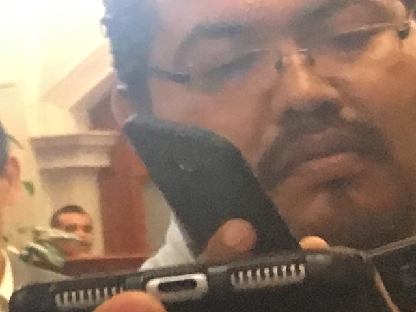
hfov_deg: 8.7
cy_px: 11
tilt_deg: +7.8
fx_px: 2199
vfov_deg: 8.1
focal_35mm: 183
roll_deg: +1.5
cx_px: -887
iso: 200
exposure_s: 1/30
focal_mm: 4.15
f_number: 2.2
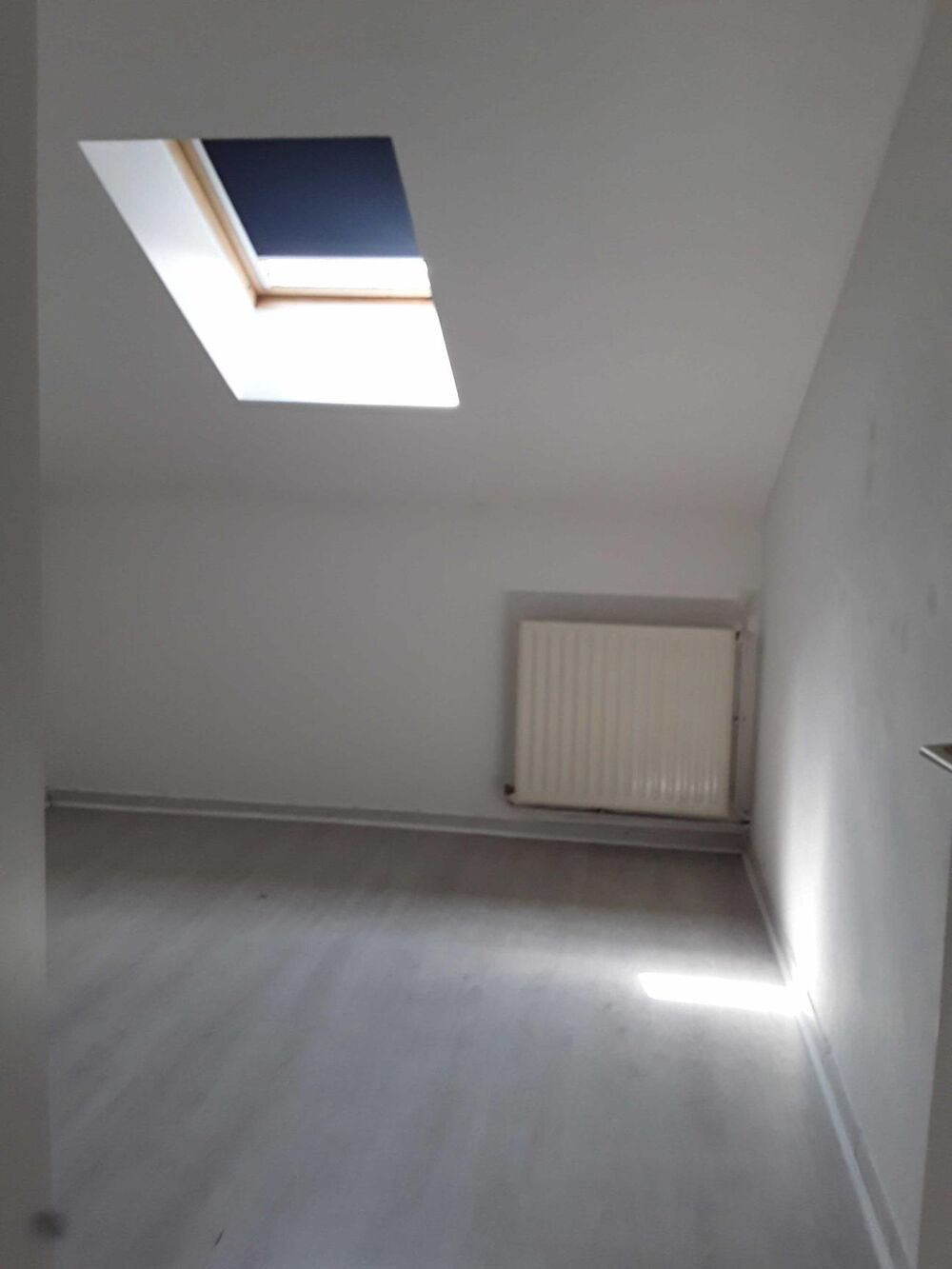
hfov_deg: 51.4
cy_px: 634
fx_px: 990
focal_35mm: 27
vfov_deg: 65.3
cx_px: 476
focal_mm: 2.91
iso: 64
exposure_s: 1/50
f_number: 1.9
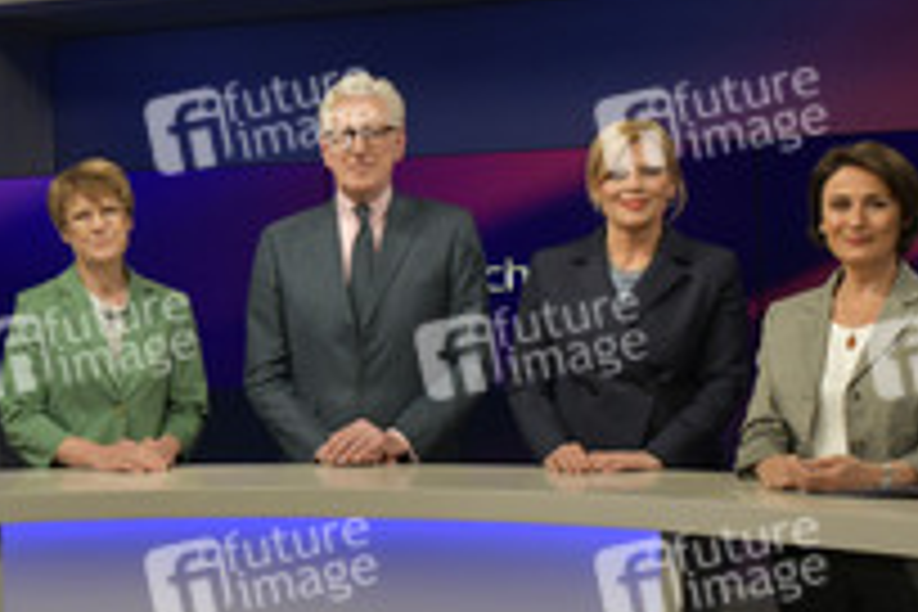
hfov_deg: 30.4
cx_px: 142
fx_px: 1632
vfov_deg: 21.1
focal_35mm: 64
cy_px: 459
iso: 2500
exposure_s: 1/250
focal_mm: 29
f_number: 6.3
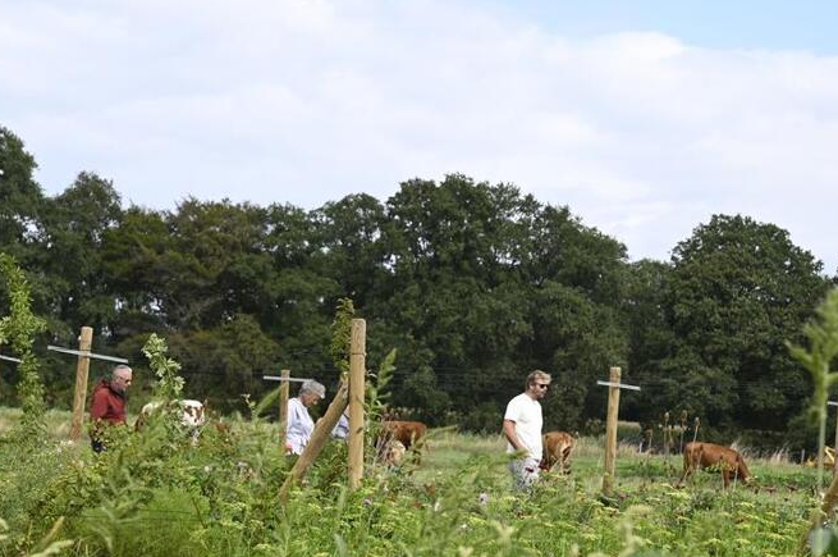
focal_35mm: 106
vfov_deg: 12.9
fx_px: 2464
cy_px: 316
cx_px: 415
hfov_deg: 19.3
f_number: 7.1
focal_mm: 70
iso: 400
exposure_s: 1/800
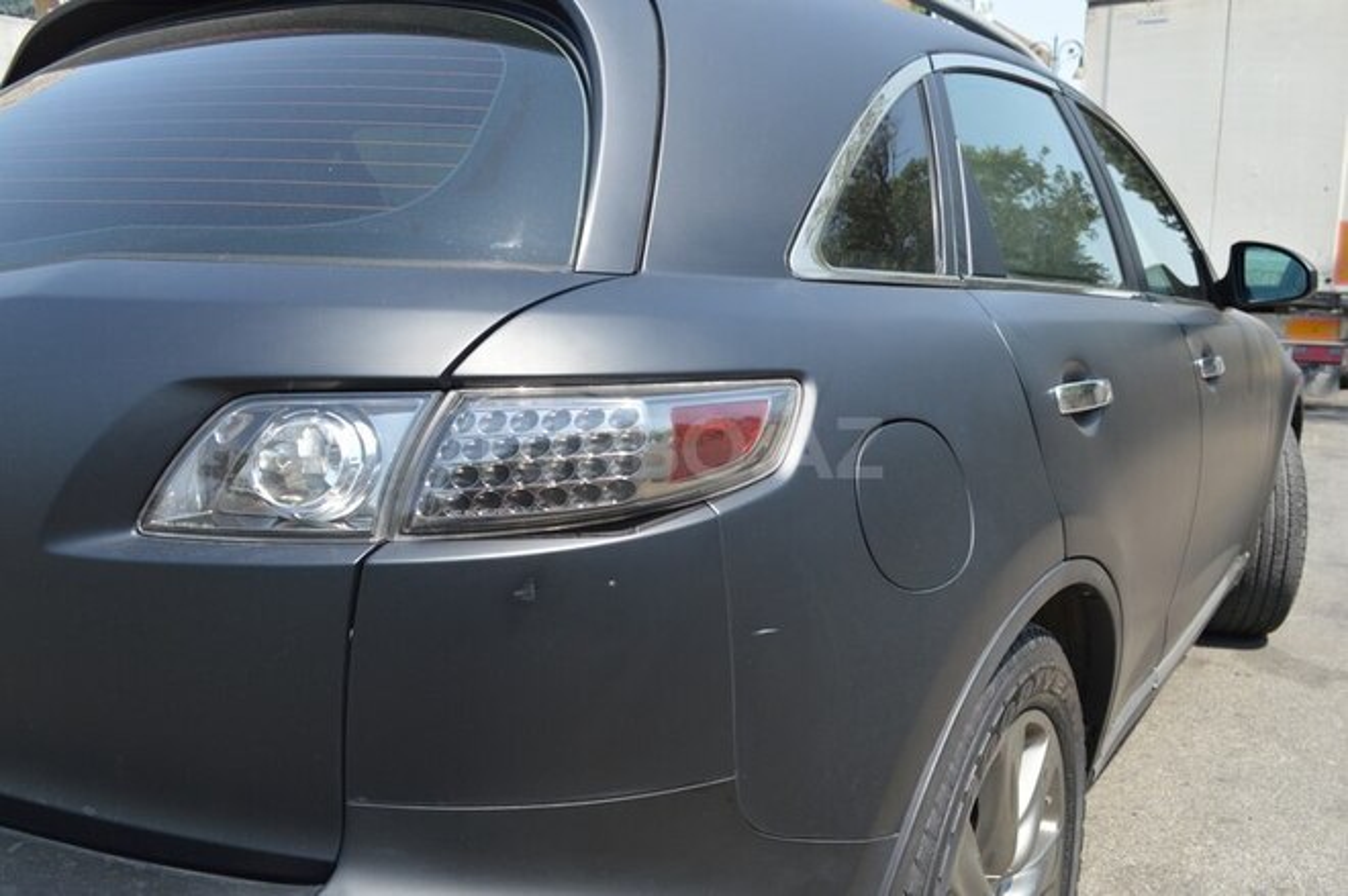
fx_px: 1122
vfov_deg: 43.5
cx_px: 674
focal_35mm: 30
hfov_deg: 62.0
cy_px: 448
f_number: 6.3
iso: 100
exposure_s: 1/160
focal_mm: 20
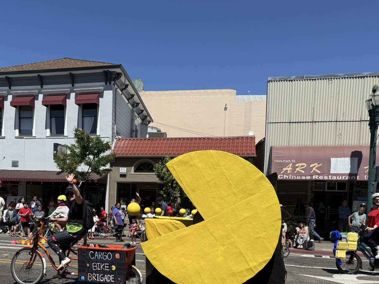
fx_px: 405
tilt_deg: -1.8
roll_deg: -2.8
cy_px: 214
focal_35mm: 37
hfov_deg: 49.4
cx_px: 132
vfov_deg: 37.7
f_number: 1.78
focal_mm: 6.76
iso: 80
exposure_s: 1/6173
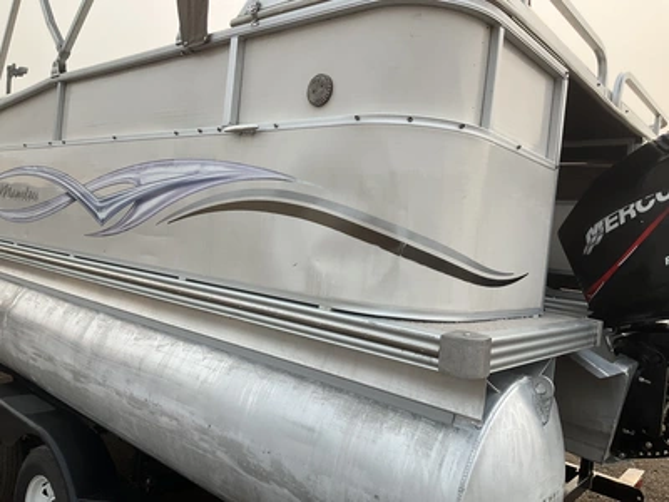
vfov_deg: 48.2
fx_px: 560
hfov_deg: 61.7
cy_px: 251
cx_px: 334
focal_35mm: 29
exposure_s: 1/1168
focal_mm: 3
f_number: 1.8
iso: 25
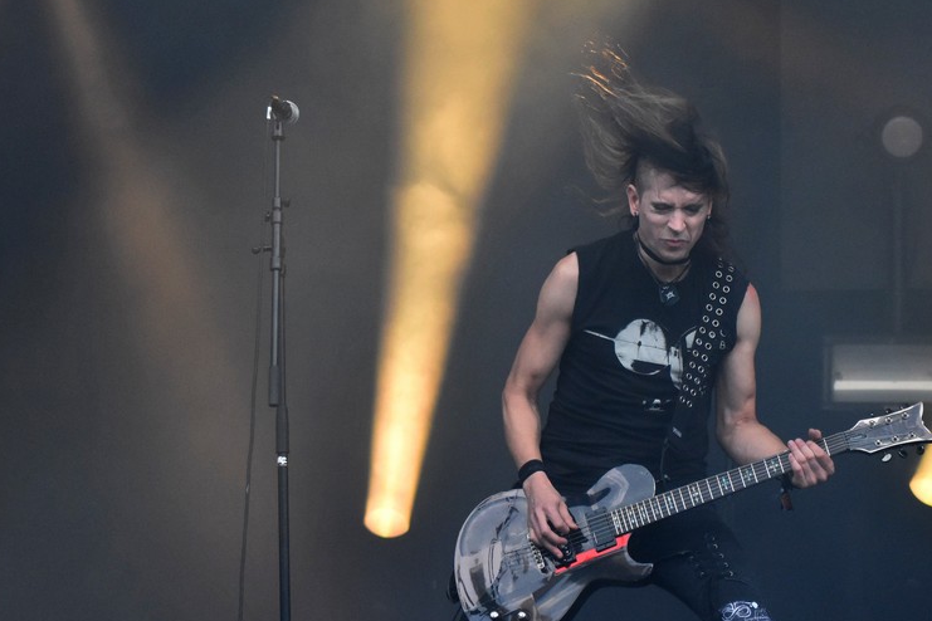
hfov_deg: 12.1
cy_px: 288
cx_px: 501
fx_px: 4401
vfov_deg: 8.1
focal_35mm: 170
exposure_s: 1/3200
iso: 2000
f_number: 2.8
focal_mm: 70
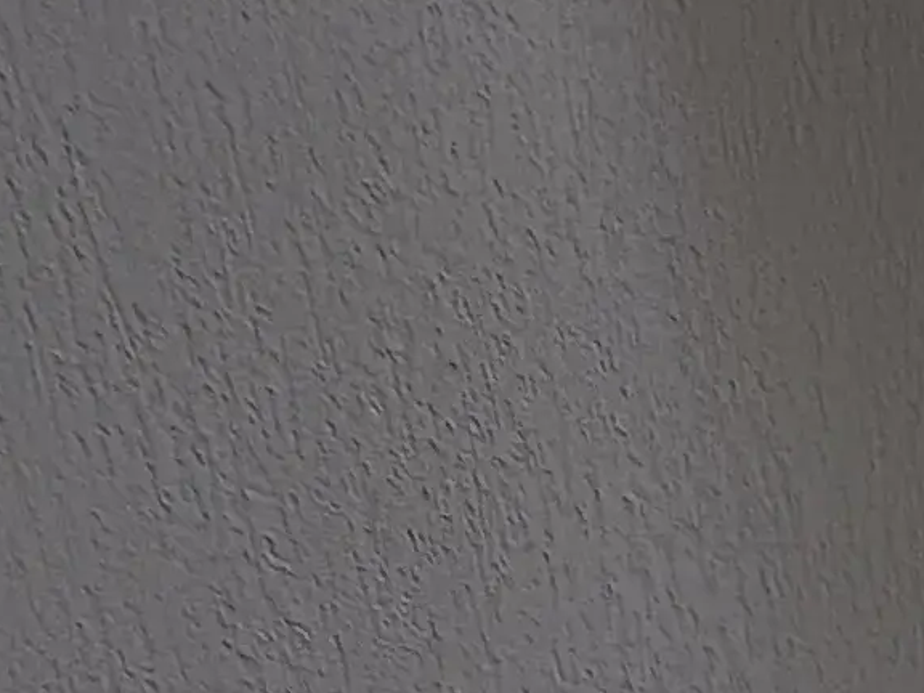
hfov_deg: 15.6
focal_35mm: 85
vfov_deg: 13.7
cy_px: 1534
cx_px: 2069
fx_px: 2269
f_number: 2.2
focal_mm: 1.65
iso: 58
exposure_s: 1/245
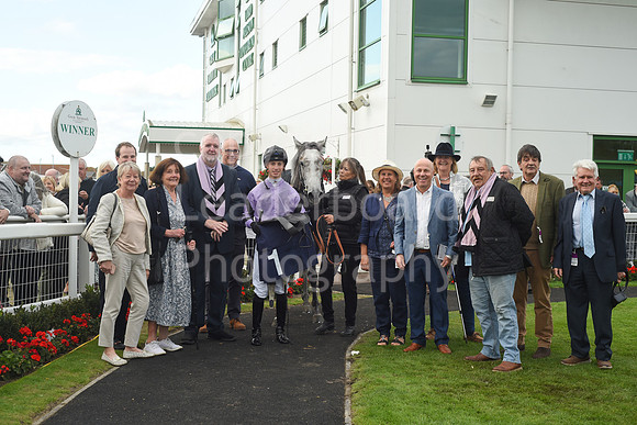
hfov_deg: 39.6
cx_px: 318
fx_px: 885
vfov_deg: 27.0
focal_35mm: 50
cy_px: 212
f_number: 5.6
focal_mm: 50
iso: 500
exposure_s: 1/500
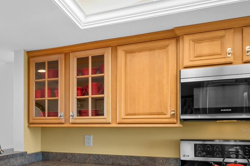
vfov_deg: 36.7
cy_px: 130
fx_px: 243
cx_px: 36
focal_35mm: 35
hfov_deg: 49.8
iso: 320
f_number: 8
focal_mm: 19
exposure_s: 1.3
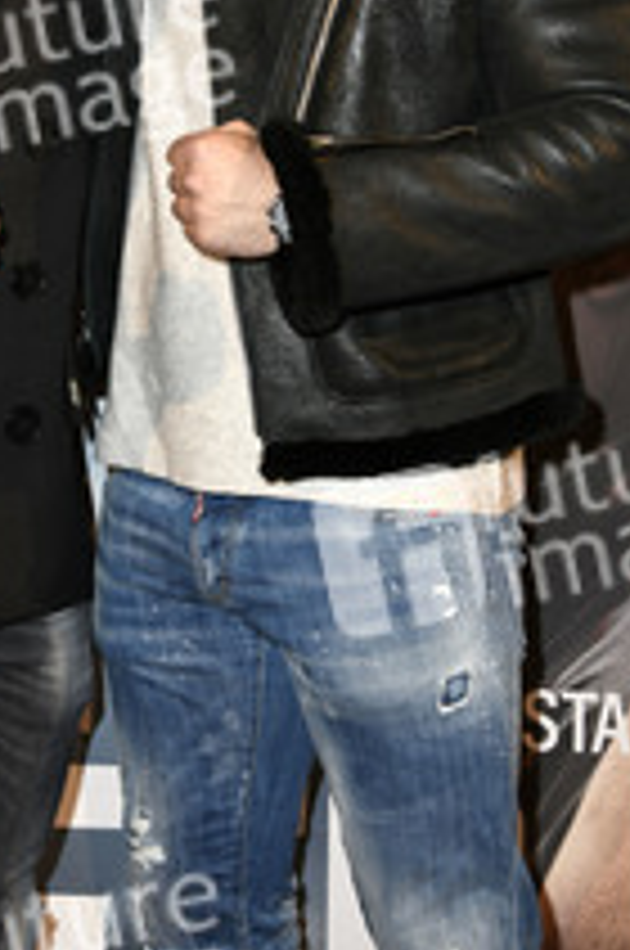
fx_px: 2502
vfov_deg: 21.4
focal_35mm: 95
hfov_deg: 14.3
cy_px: 306
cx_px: 135
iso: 500
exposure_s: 1/125
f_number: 6.3
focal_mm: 50
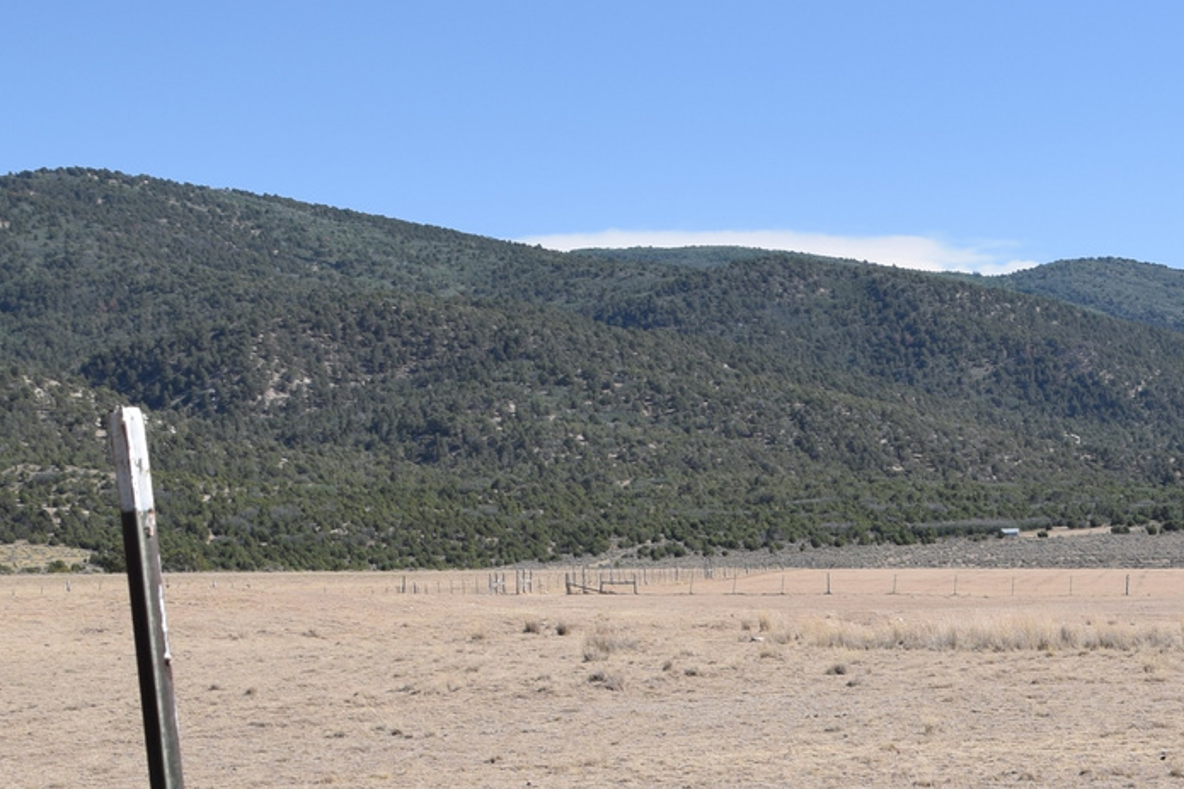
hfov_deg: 17.5
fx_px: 3781
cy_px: 616
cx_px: 1123
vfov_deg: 11.9
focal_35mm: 115
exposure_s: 1/250
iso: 100
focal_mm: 26
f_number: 8
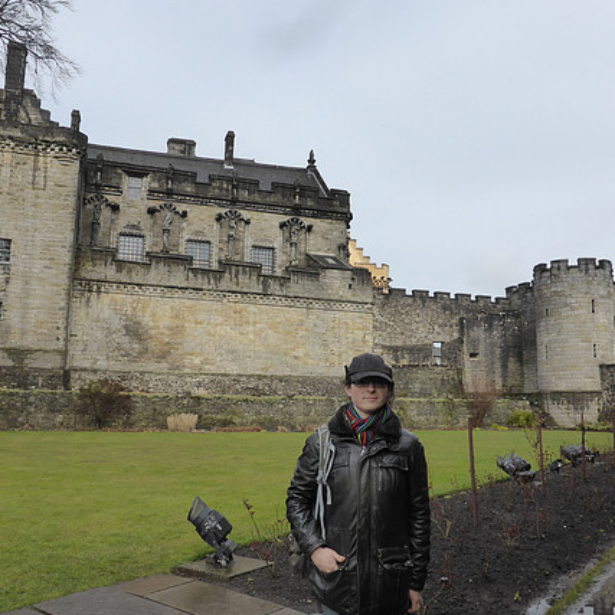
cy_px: 310
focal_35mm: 30
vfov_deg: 54.0
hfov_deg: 54.0
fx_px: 603
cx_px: 318
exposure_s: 1/800
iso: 200
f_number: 5
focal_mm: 4.3
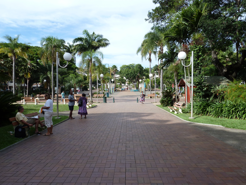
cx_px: 123
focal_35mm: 25
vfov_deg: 54.9
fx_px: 178
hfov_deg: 69.4
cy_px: 92
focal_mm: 4.1
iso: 80
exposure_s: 1/400
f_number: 4
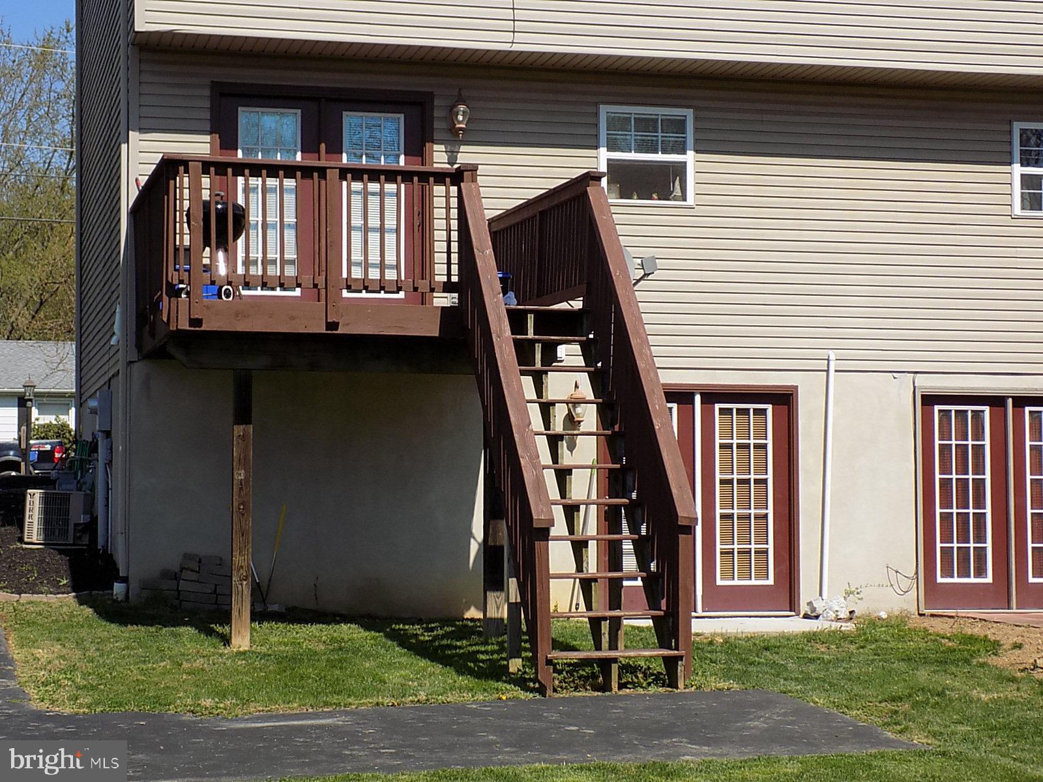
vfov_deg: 21.0
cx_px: 522
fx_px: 2109
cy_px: 391
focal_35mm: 70
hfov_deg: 27.8
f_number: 4.2
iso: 80
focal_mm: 12.5
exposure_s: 1/640
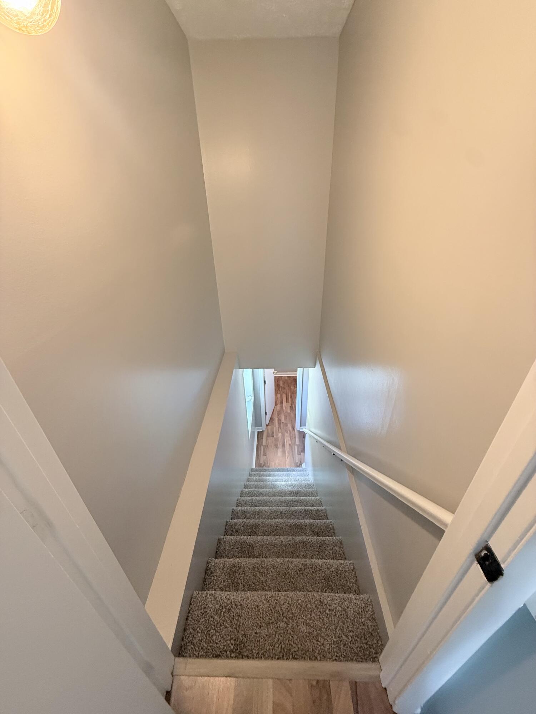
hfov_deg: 85.7
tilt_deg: -30.4
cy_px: 357
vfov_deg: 102.1
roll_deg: +1.1
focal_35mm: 14
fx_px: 289
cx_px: 268
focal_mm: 2.22
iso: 400
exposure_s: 1/60
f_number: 2.2
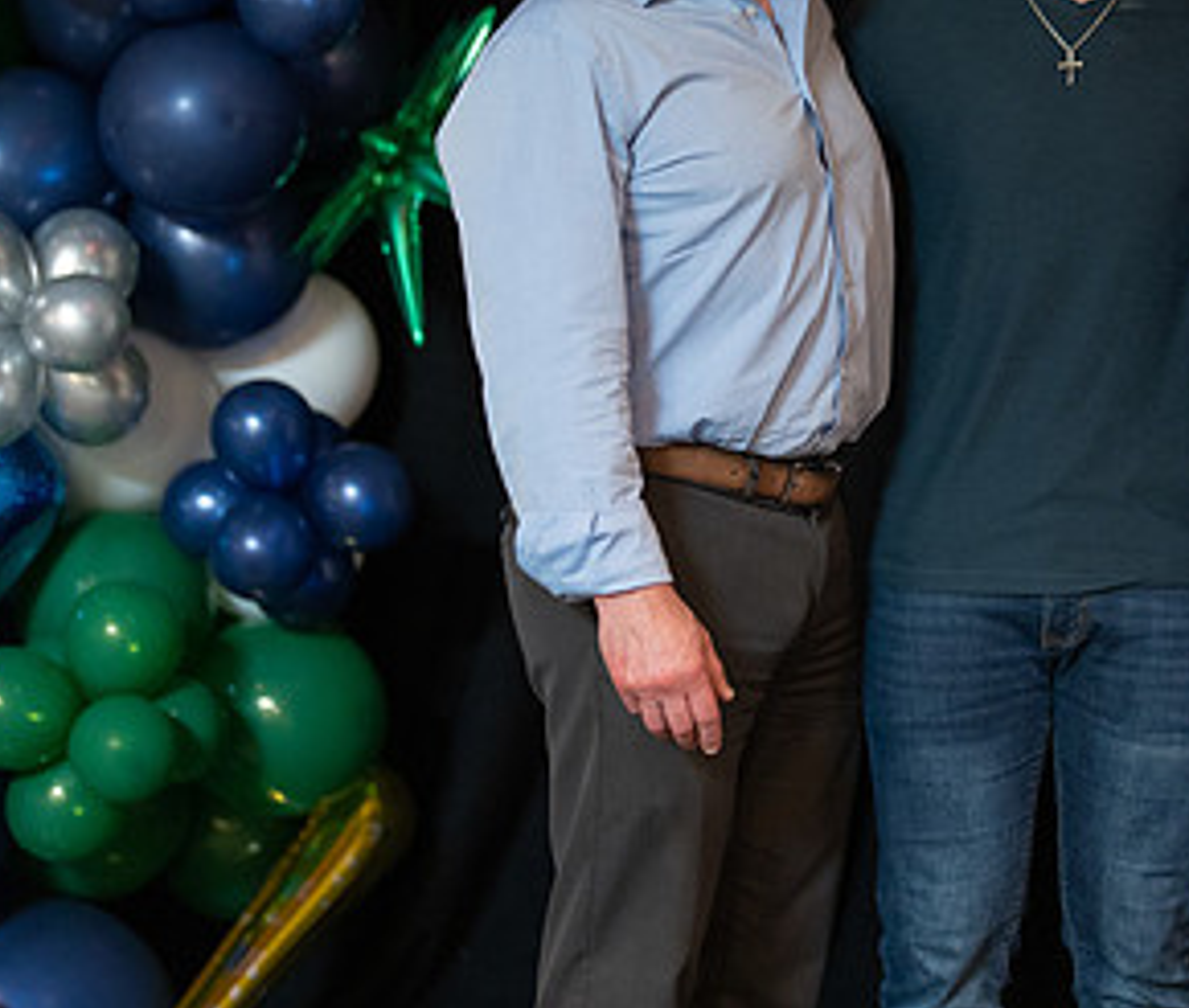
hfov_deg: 17.3
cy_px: 229
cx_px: 1031
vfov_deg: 14.8
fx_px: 3856
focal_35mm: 107
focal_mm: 50
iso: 1600
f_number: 1.2
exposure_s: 1/320
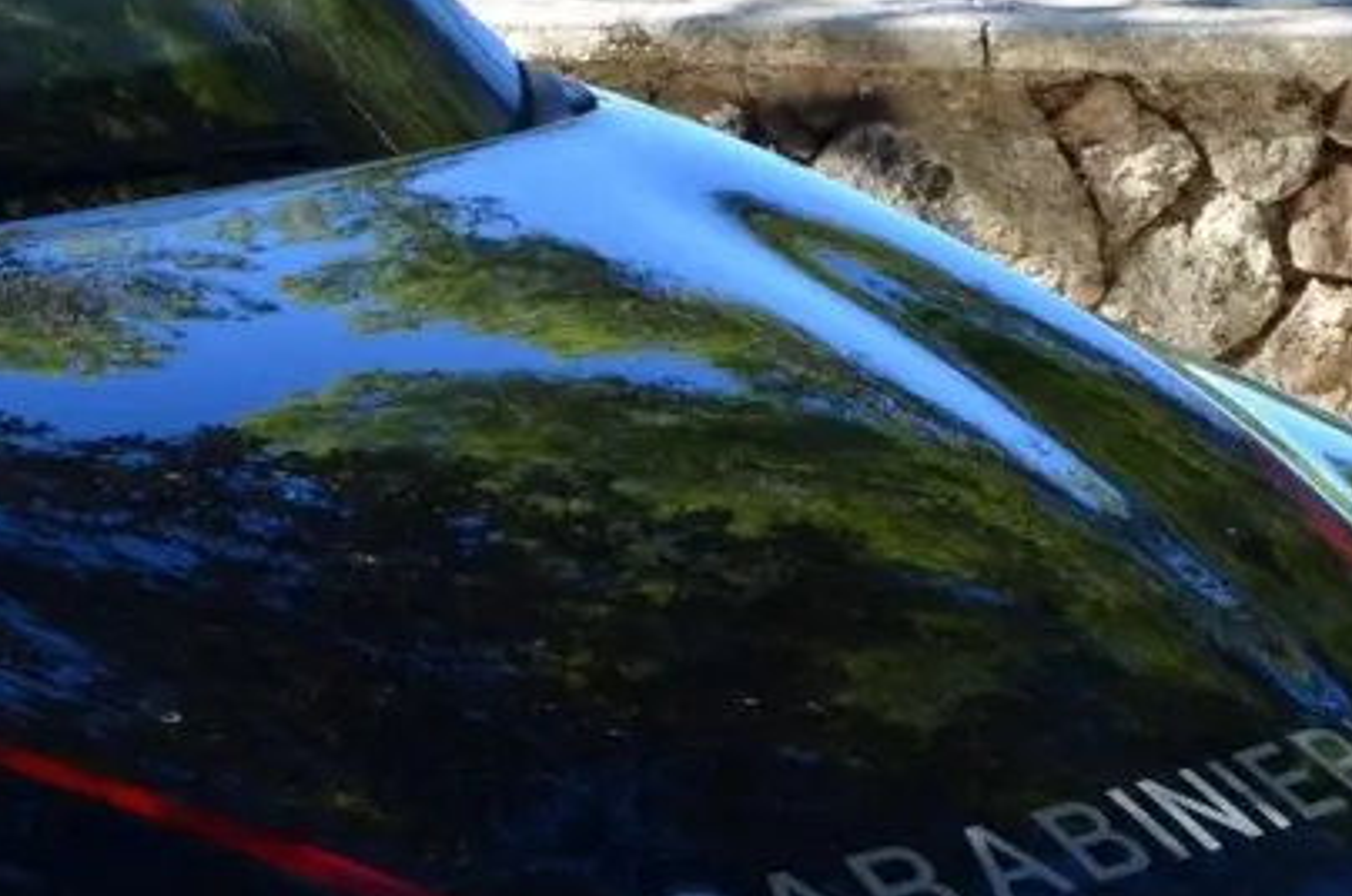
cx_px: -50
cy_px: -87
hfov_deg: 11.6
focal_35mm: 175
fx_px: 6562
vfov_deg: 7.8
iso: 400
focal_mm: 32
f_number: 10
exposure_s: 1/200
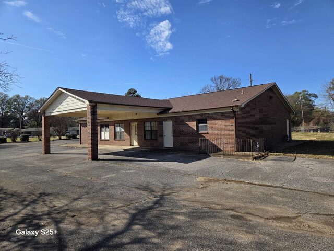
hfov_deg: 73.9
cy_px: 126
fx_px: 222
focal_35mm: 23
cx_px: 167
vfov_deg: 58.9
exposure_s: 1/5004
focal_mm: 5.4
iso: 80
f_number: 1.8
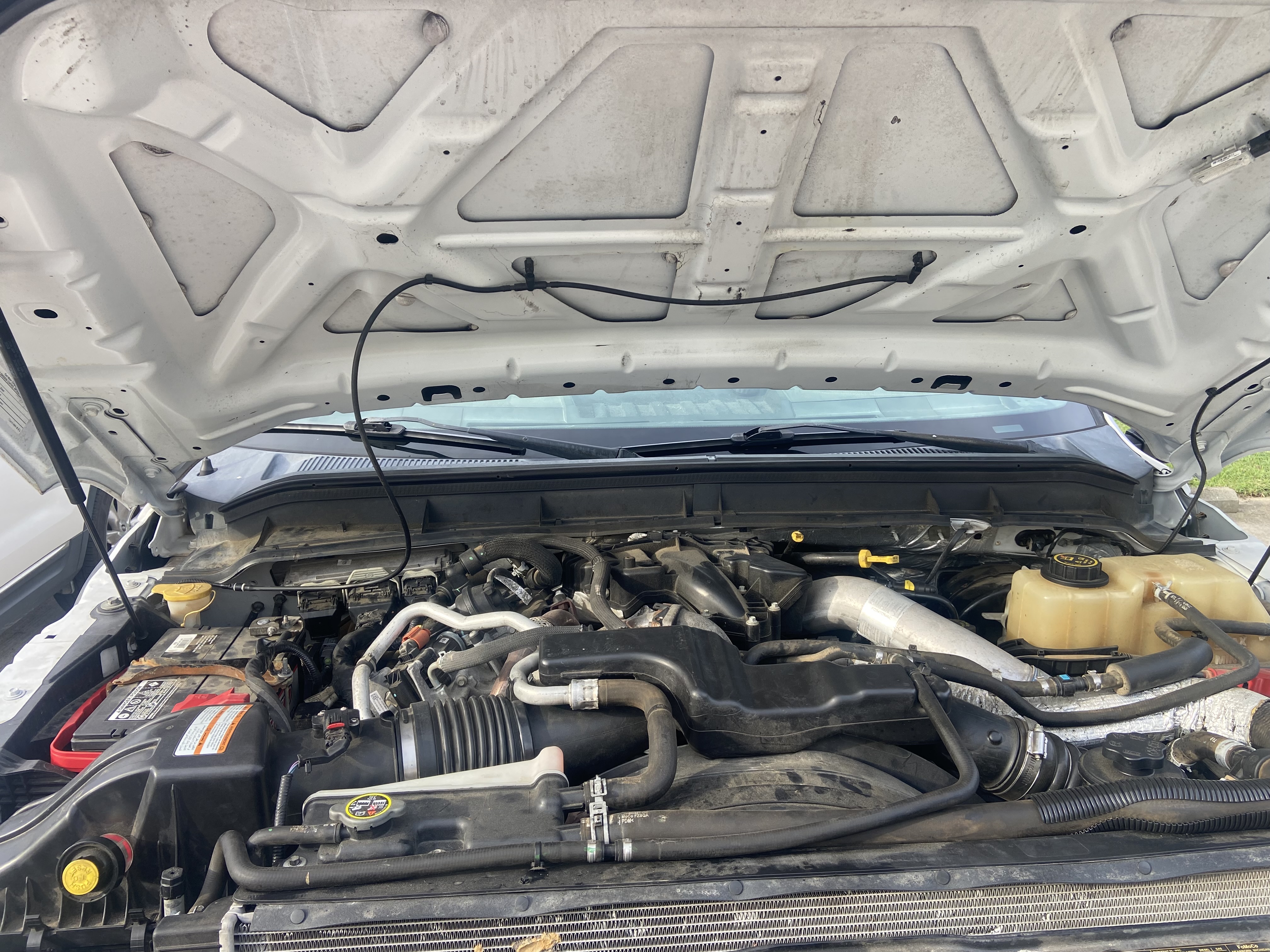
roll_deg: +1.2
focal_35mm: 26
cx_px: 635
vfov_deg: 53.1
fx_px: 954
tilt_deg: -14.0
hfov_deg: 67.3
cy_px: 476
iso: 32
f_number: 1.8
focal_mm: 4.25
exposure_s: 1/225
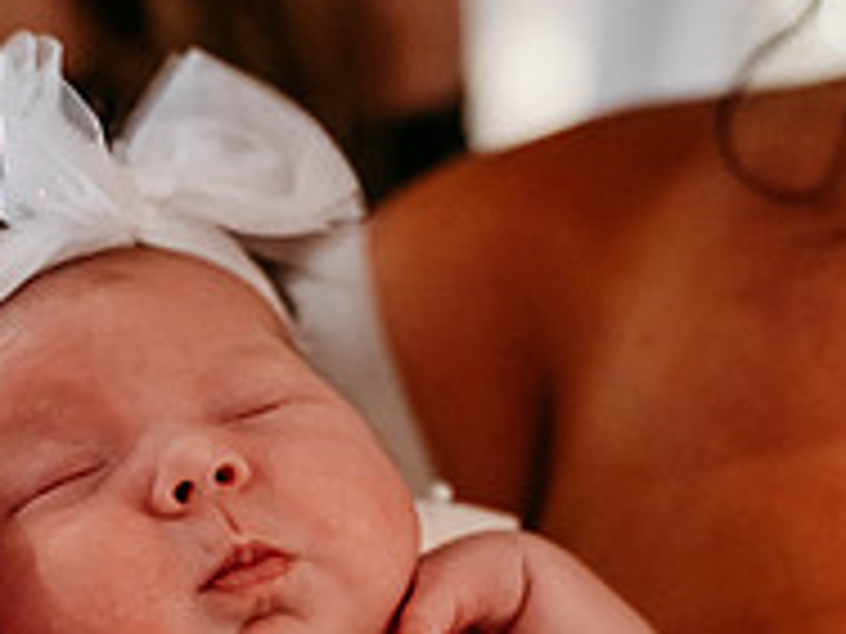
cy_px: 733
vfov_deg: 12.6
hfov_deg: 17.1
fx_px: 2811
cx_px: 304
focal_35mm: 115
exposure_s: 1/250
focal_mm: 50
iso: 2800
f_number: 2
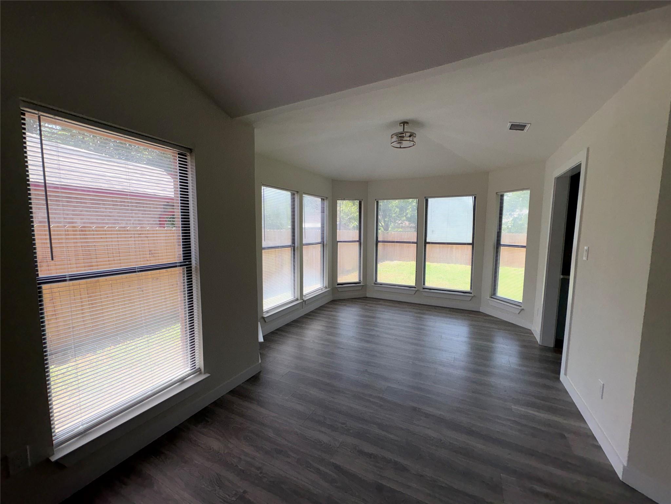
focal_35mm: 14
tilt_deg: -4.8
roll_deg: -0.5
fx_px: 271
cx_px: 336
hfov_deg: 102.1
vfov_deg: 85.7
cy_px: 252
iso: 32
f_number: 2.2
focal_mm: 2.22
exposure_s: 1/464
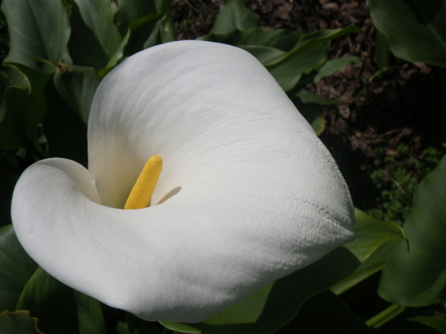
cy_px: 167
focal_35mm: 34
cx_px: 223
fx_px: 438
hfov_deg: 54.0
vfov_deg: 41.8
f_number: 4.6
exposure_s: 1/1500
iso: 80
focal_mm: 6.1
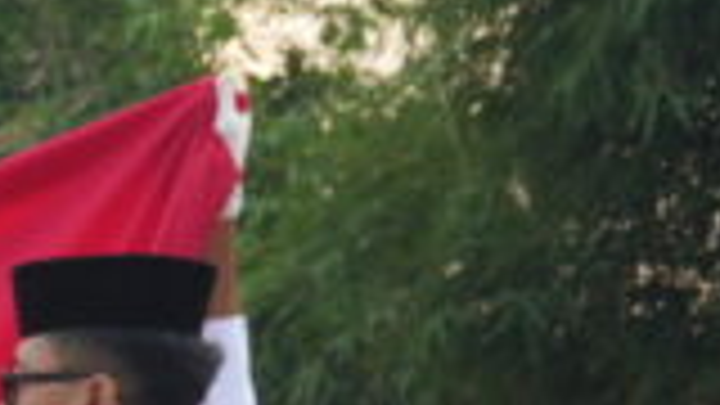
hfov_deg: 7.1
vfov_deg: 4.2
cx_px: -814
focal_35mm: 289
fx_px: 5517
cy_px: 542
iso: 160
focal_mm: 43
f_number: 4.5
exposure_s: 1/125
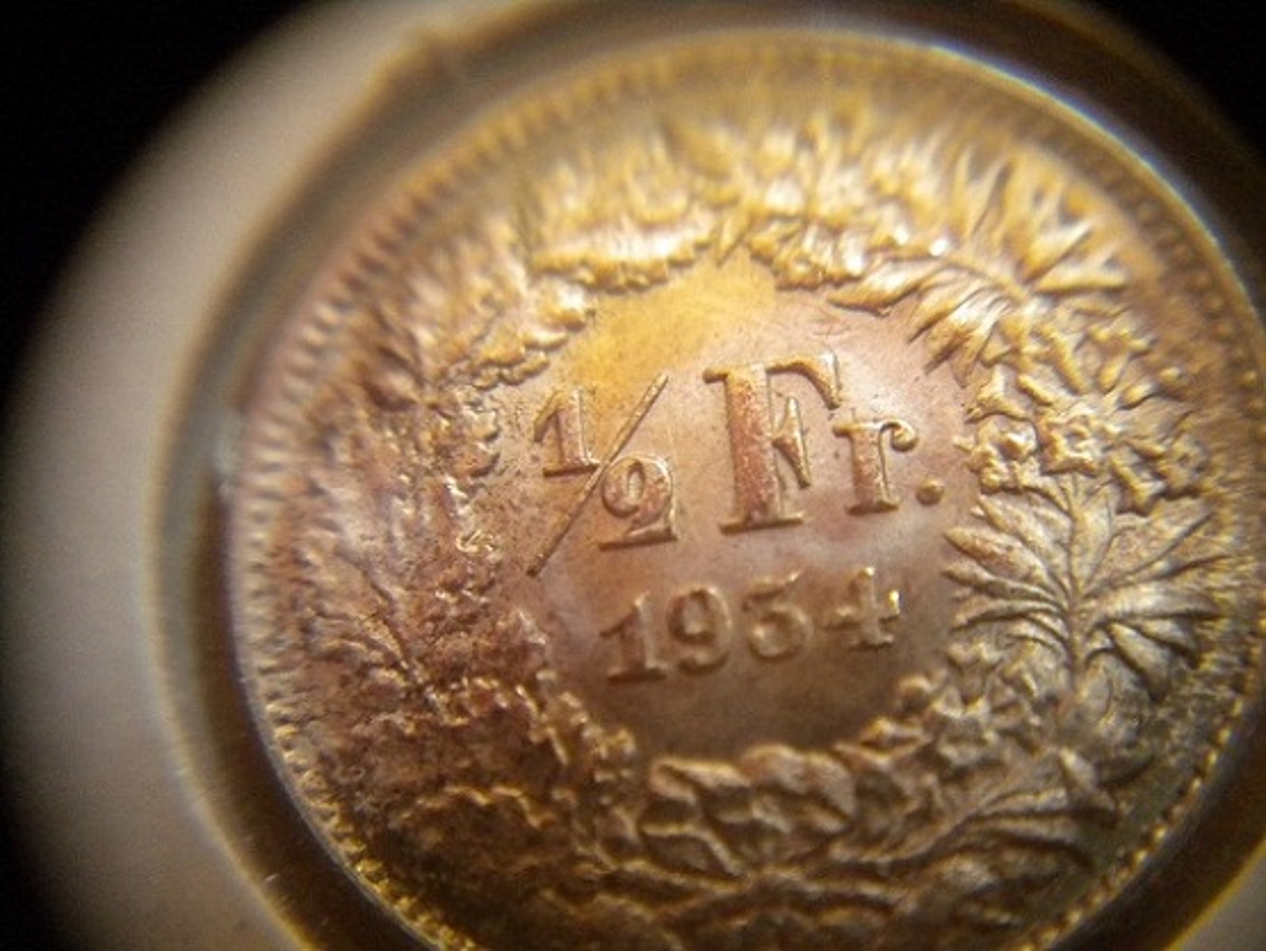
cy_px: 476
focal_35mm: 35
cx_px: 633
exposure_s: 1/12.1
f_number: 3.1
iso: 400
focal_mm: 6.3
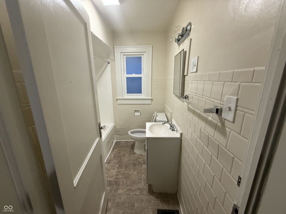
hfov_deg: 102.1
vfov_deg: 85.7
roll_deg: +0.3
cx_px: 143
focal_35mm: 14
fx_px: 116
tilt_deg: -14.0
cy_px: 107
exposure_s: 1/60
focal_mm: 2.22
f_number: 2.2
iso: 320
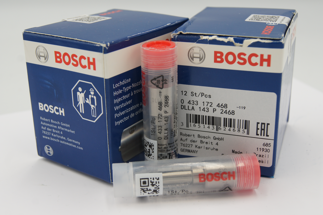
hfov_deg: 37.9
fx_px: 471
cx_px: 162
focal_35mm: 52
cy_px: 108
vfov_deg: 25.7
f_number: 5.6
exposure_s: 1/125
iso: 200
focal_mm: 35
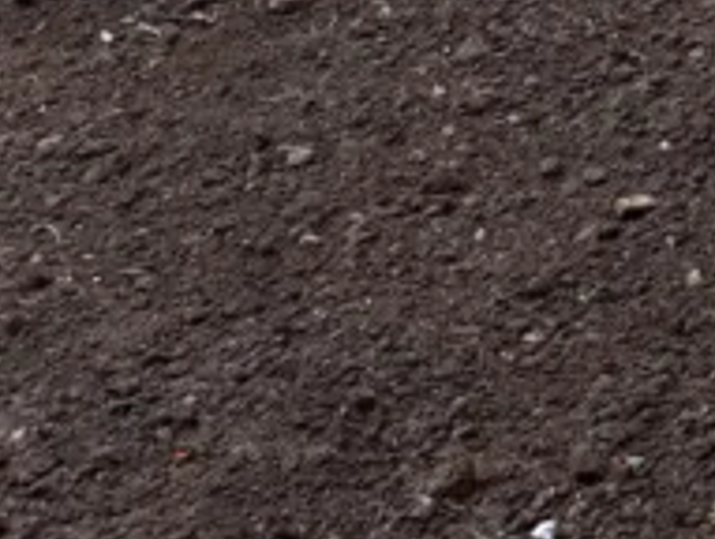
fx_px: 2918
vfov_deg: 9.7
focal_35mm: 141
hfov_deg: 11.4
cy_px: -625
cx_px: 1767
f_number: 1.9
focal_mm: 3.6
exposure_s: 1/216
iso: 40
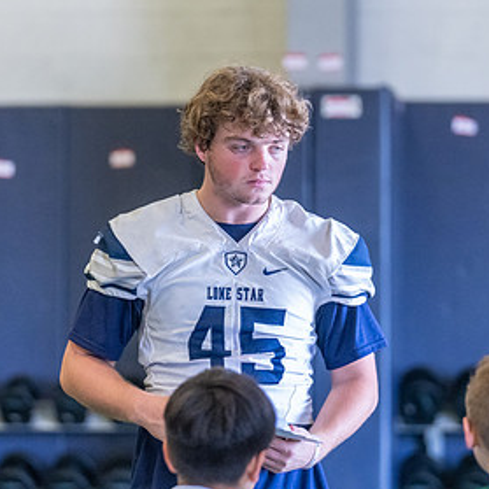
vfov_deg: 7.7
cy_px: 209
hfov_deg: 7.7
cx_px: 221
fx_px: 3612
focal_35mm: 226
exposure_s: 1/500
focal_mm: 128
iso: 5000
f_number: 2.8
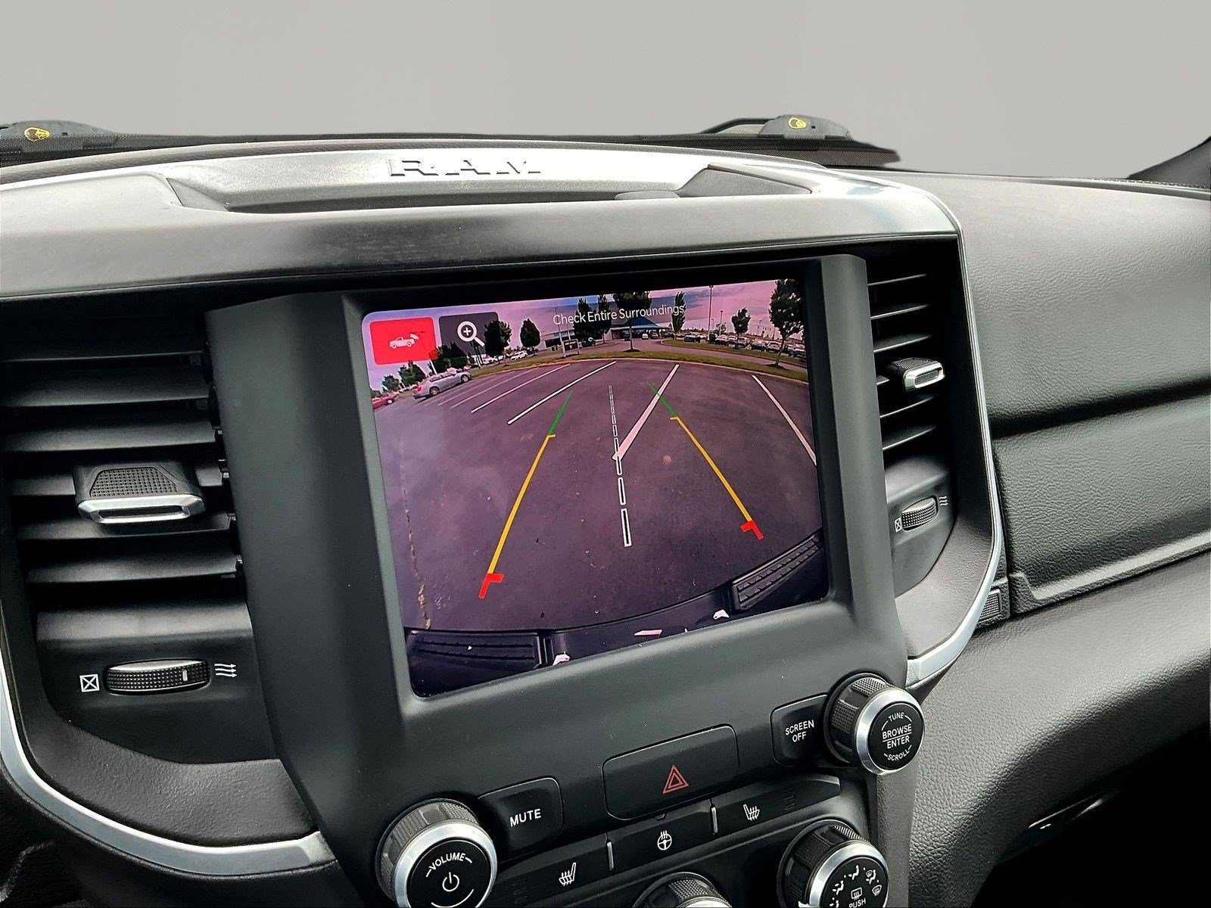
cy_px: 454
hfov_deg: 61.7
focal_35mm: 29
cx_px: 606
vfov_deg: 48.2
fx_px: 1015
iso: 20
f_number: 1.8
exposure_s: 1/130
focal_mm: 3
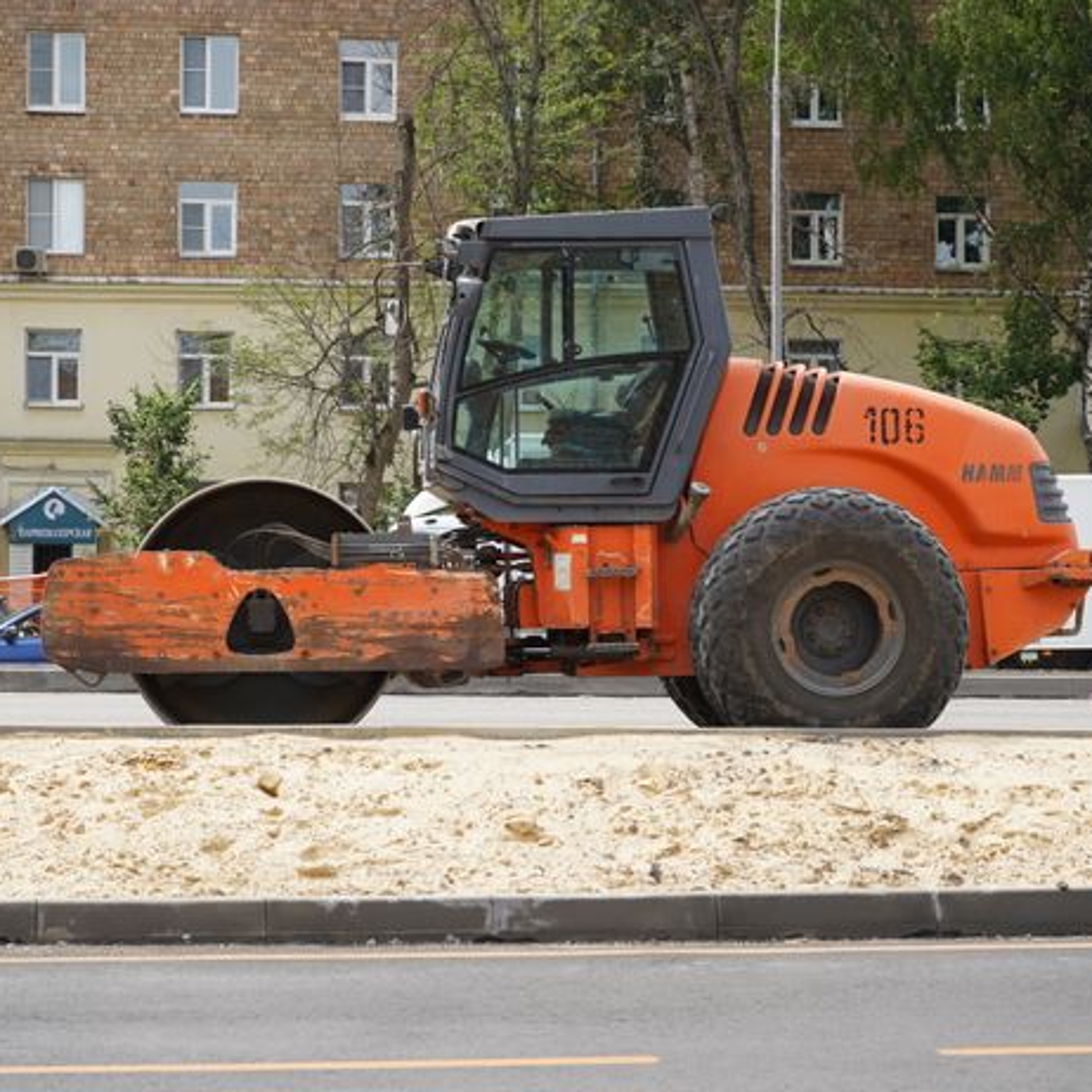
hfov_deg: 19.3
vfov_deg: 19.3
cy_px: 546
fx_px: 3212
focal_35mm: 90
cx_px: 552
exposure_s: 1/250
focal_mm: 70
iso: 100
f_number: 7.1
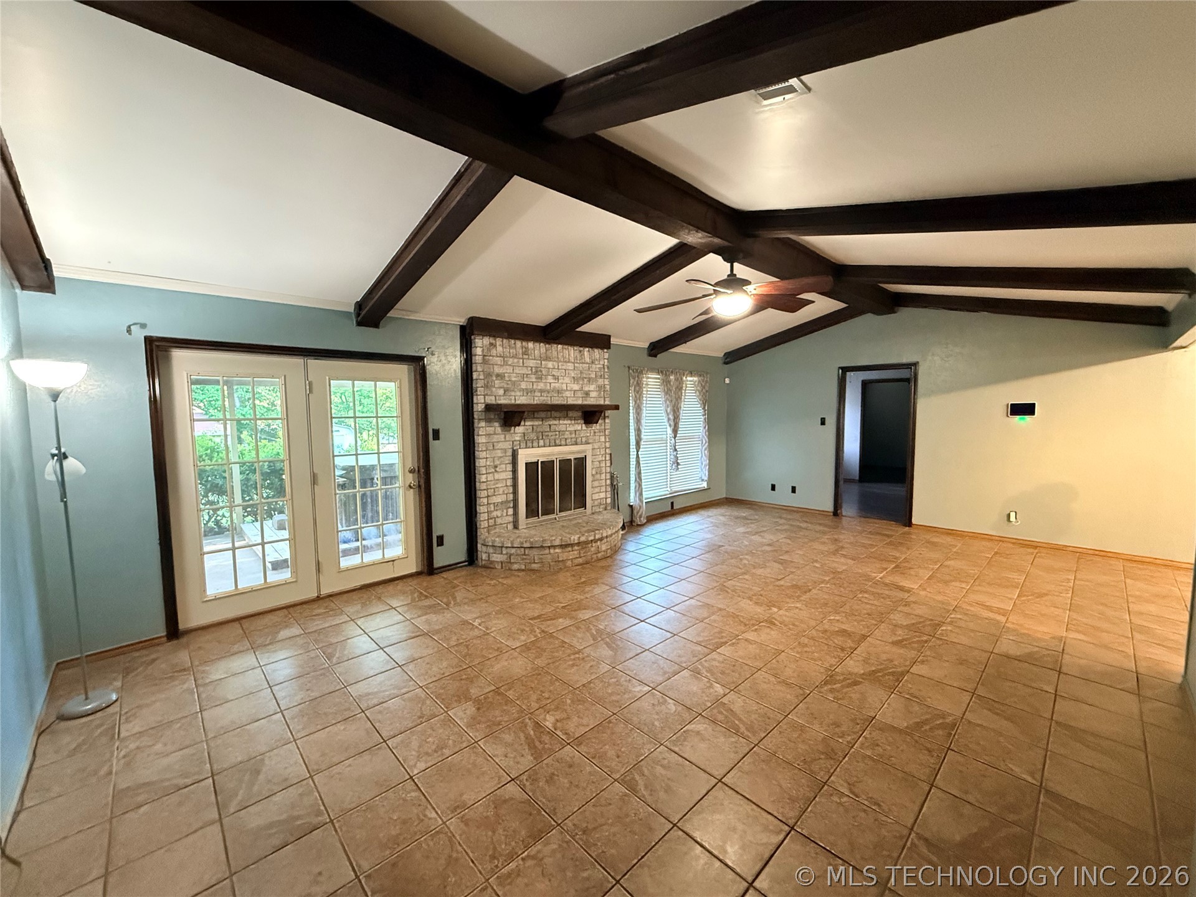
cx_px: 598
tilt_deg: -4.5
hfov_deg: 102.1
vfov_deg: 85.7
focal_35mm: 14
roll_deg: +0.6
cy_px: 448
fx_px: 484
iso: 1000
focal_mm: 2.22
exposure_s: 1/60
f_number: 2.2
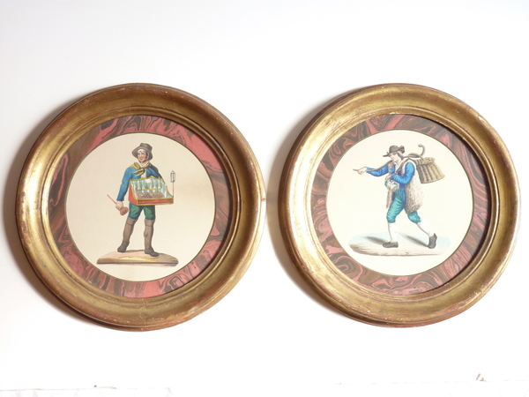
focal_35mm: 55
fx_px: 841
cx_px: 264
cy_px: 198
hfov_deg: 34.9
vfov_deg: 26.6
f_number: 3.9
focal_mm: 9.1
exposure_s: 1/40
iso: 200
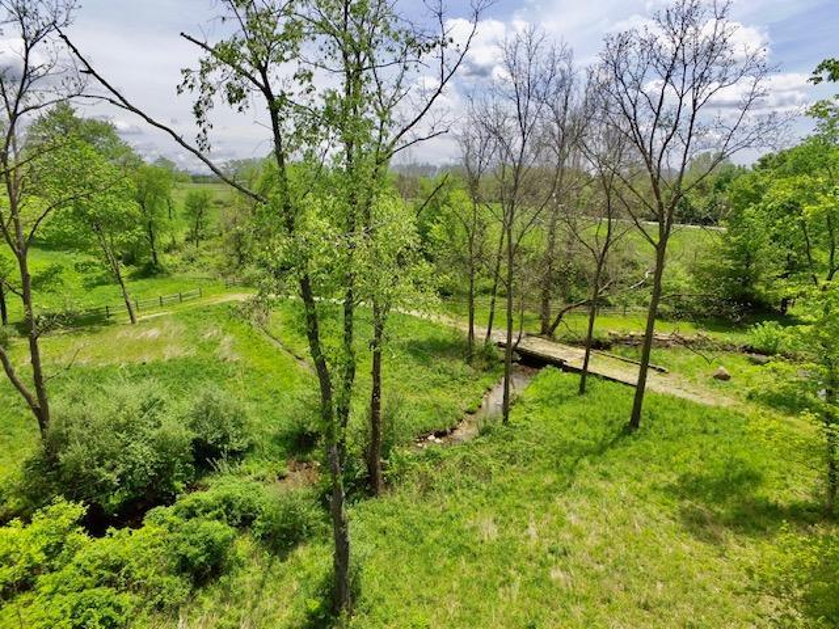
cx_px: 420
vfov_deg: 66.0
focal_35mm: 20
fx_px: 485
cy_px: 314
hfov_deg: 81.7
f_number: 2.8
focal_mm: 3.61
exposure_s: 1/935
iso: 100
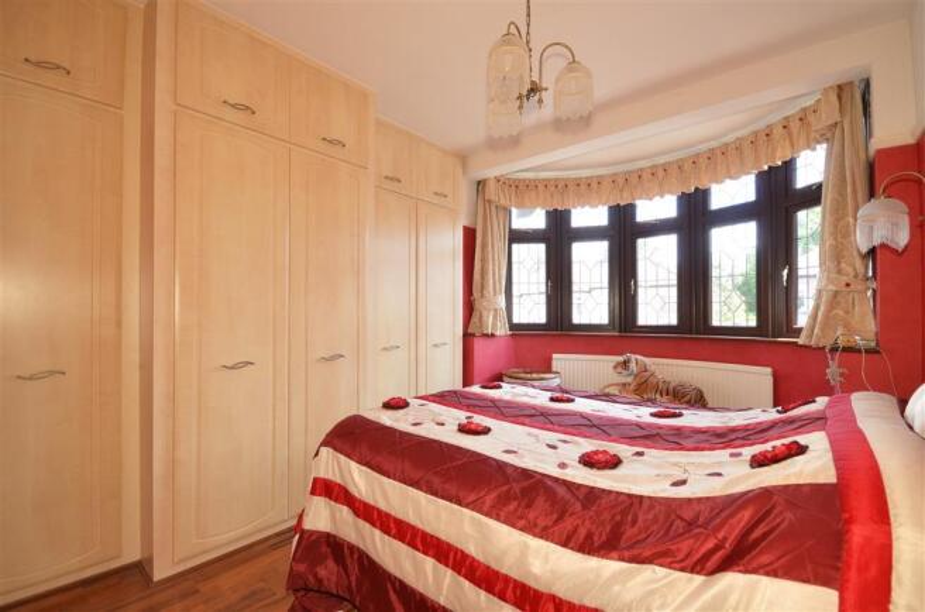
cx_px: 462
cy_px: 306
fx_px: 384
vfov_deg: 77.0
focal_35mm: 15
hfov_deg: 100.5
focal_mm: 10
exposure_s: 1/60
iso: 200
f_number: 4
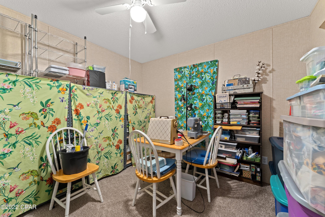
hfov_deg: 104.3
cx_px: 162
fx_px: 126
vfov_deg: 81.2
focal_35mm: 14
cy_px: 108
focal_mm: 14
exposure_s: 1/4
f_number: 8
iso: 1000
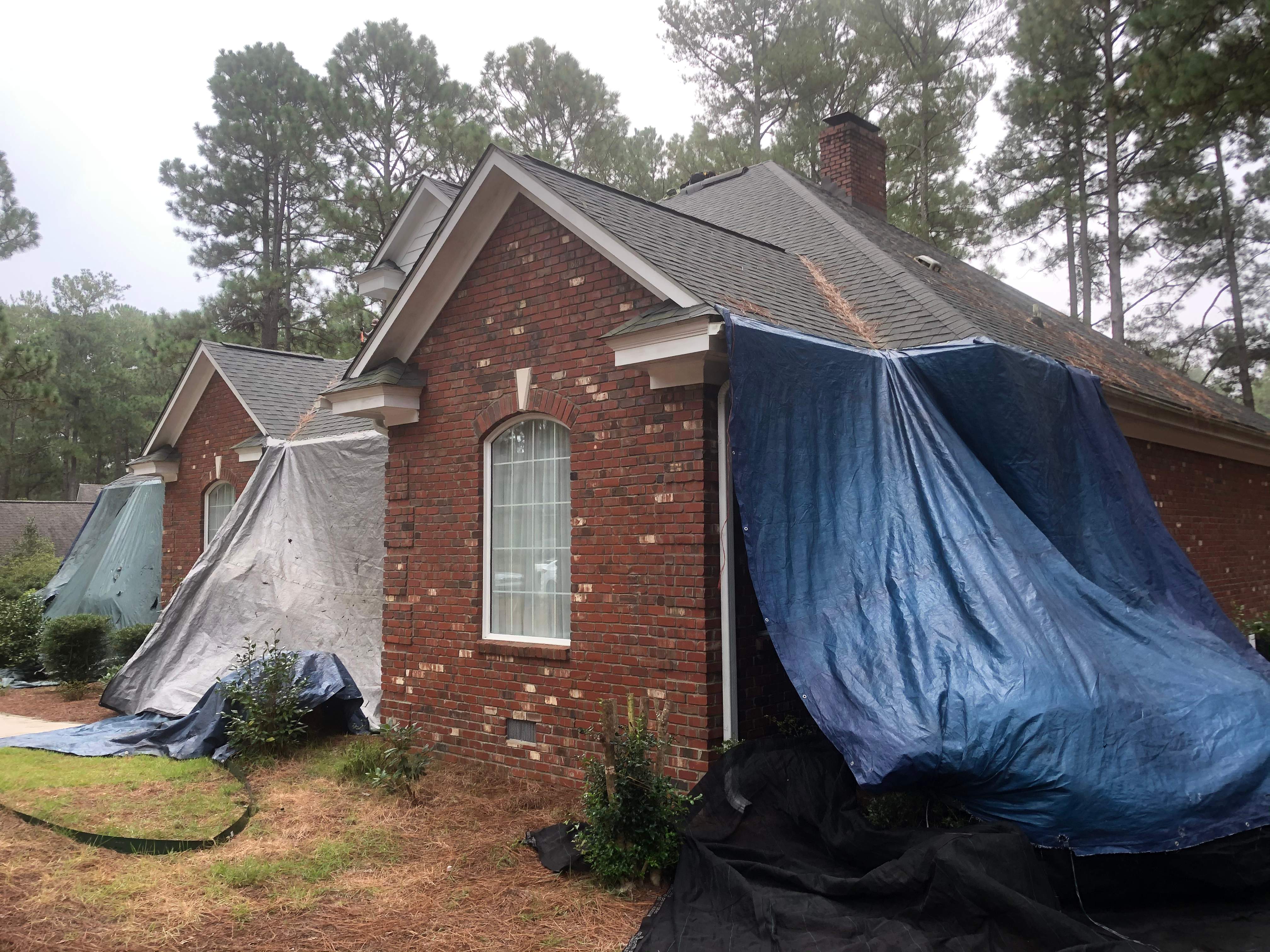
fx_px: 1027
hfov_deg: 63.4
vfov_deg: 49.7
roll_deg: +1.3
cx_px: 635
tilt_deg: +4.2
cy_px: 476
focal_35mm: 28
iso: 50
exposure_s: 1/120
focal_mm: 3.99
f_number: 1.8
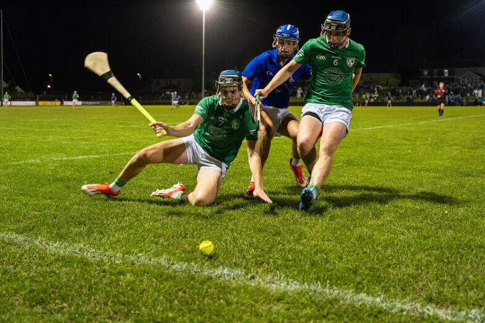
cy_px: 159
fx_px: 601
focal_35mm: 45
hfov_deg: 44.0
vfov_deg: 30.1
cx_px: 242
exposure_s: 1/400
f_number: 3.2
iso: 8000
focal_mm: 43.6
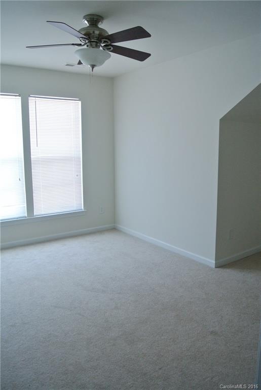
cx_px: 130
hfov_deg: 45.1
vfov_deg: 63.6
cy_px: 195
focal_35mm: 29
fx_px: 314
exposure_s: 1/60
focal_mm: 11
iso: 280
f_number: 3.5
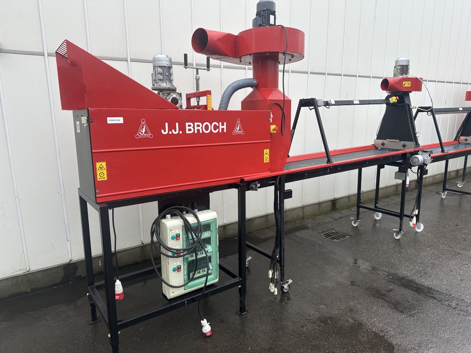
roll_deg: +0.1
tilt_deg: -10.4
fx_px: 327
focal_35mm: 24
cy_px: 176
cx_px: 236
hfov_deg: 71.6
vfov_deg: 56.8
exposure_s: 1/454
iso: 80
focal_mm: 6.86
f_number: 1.78
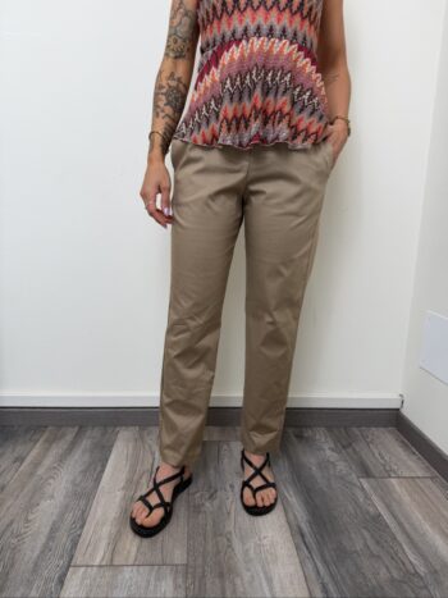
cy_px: 299
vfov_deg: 71.6
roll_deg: -2.7
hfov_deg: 56.8
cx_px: 224
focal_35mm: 24
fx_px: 414
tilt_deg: -10.4
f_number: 1.78
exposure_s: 1/319
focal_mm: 6.76
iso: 80
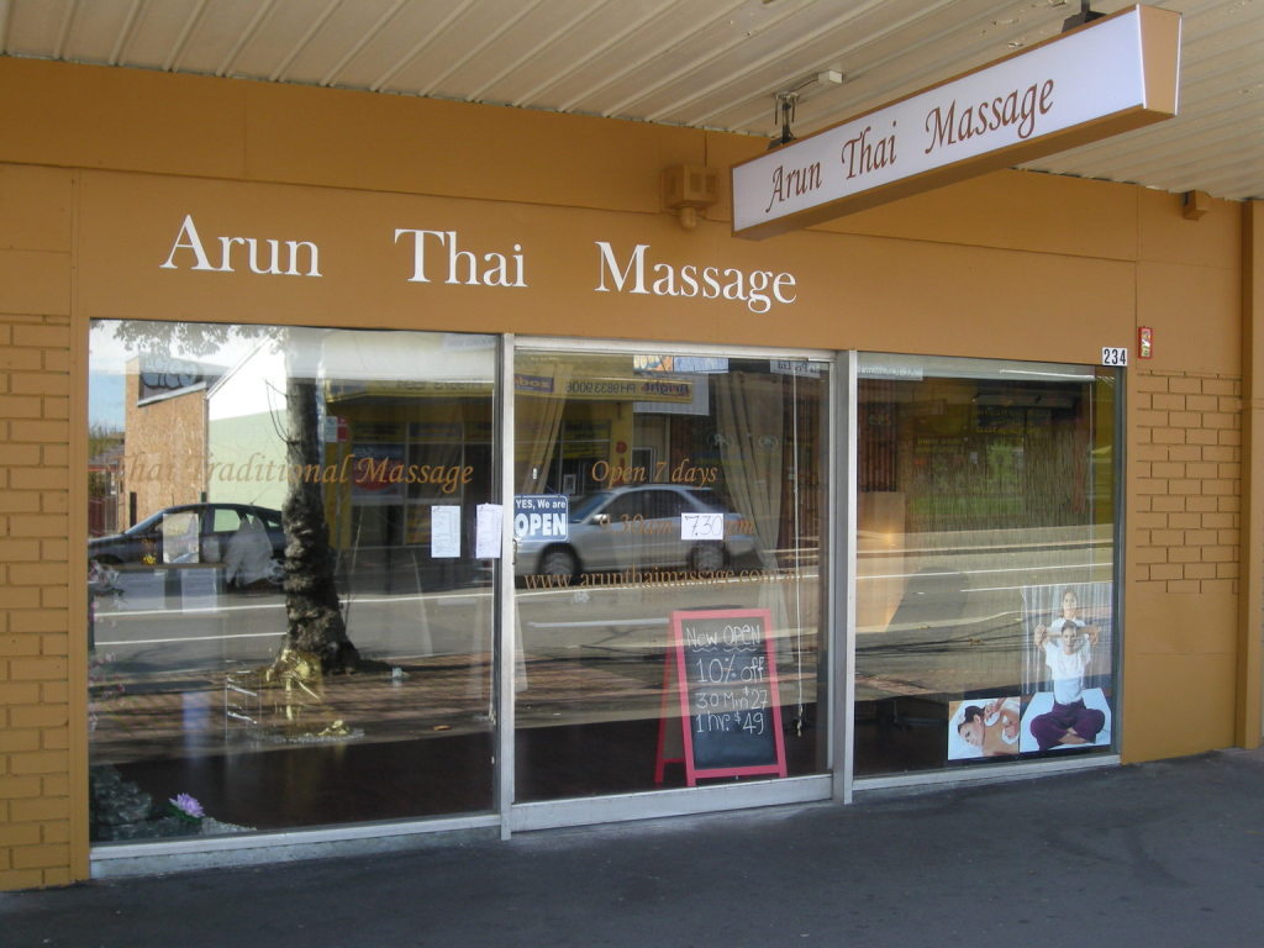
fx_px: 1607
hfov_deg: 42.9
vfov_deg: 32.9
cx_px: 632
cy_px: 474
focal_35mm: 44
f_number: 3.1
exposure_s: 1/65.5
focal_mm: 7.1
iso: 50
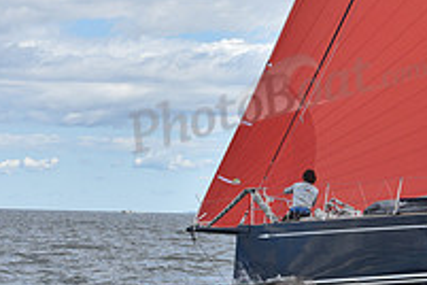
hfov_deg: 10.0
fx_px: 2396
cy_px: 180
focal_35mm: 202
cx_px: 540
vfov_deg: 6.8
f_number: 7.1
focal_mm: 70
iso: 250
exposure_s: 1/1000
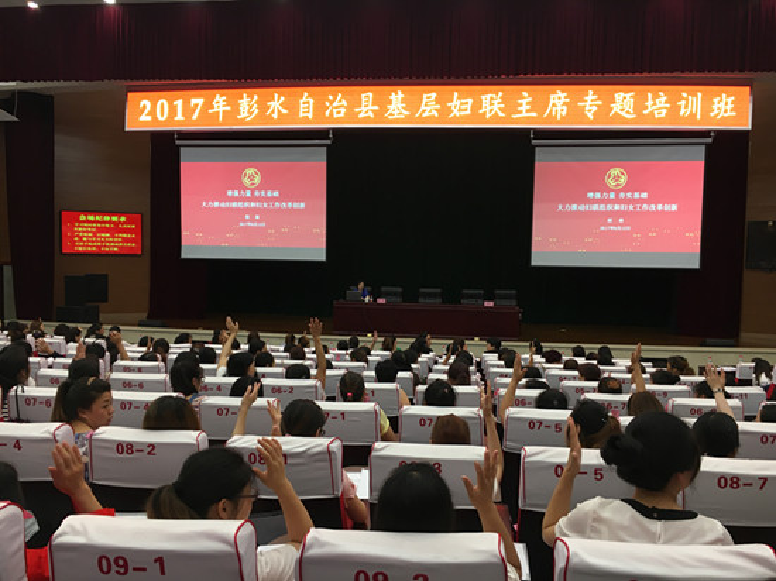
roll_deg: -0.5
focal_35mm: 29
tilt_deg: -4.5
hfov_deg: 61.7
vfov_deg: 48.2
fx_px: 650
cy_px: 290
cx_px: 388
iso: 64
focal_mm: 4.15
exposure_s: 1/33
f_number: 2.2
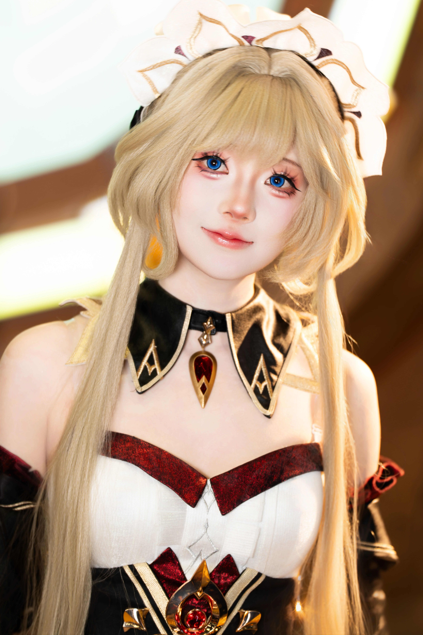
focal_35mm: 197
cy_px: 318
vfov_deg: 10.4
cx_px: 212
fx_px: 3472
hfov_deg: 7.0
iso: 320
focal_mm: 197
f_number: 2.8
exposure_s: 1/100
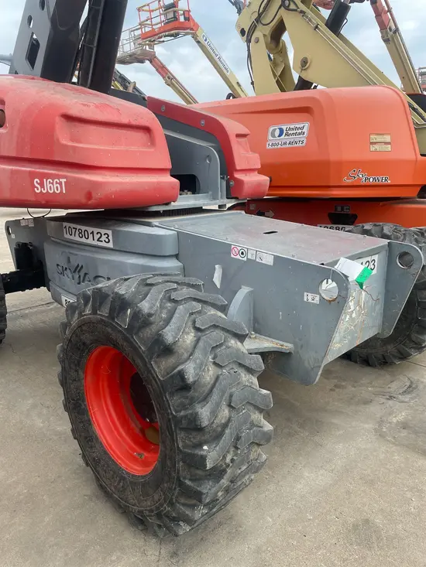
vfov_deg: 67.3
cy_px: 284
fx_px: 426
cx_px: 213
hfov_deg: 53.1
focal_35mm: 26
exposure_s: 1/749
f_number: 1.6
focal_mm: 4.2
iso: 32
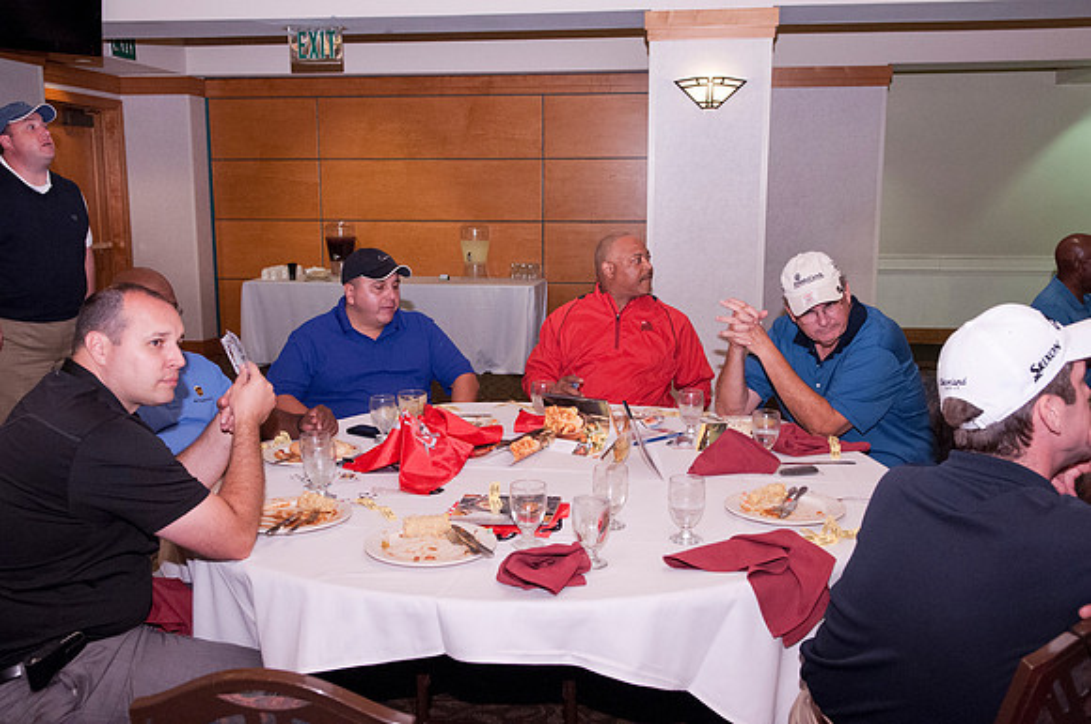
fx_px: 1044
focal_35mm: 34
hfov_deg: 55.2
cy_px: 362
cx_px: 546
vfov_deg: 38.3
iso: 1250
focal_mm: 23
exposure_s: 1/100
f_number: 4.5
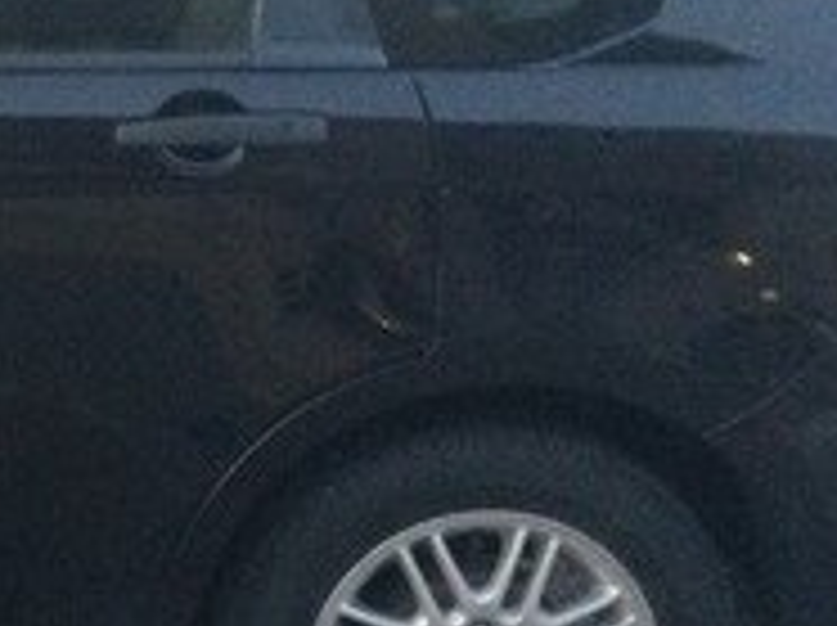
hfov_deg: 17.0
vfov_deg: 14.3
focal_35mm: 103
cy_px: 412
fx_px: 2487
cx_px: -477
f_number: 2.2
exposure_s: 1/33
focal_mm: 4.15
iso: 320
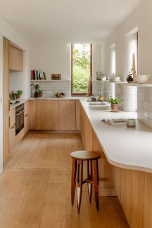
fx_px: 285
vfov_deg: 43.6
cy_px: 114
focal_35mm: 45
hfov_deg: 29.9
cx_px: 76
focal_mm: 45
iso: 80
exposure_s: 1/4
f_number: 8
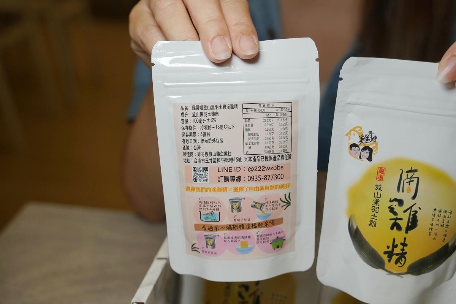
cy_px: 152
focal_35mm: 45
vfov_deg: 29.9
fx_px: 570
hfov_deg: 43.6
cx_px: 228
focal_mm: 45
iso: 100
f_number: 4.5
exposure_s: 1/80
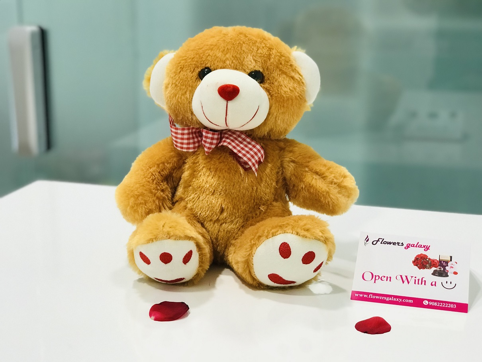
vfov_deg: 25.7
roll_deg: -0.8
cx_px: 241
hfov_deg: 33.8
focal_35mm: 57
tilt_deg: -16.2
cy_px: 181
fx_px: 794
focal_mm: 6.6
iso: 80
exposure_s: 1/50
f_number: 2.8
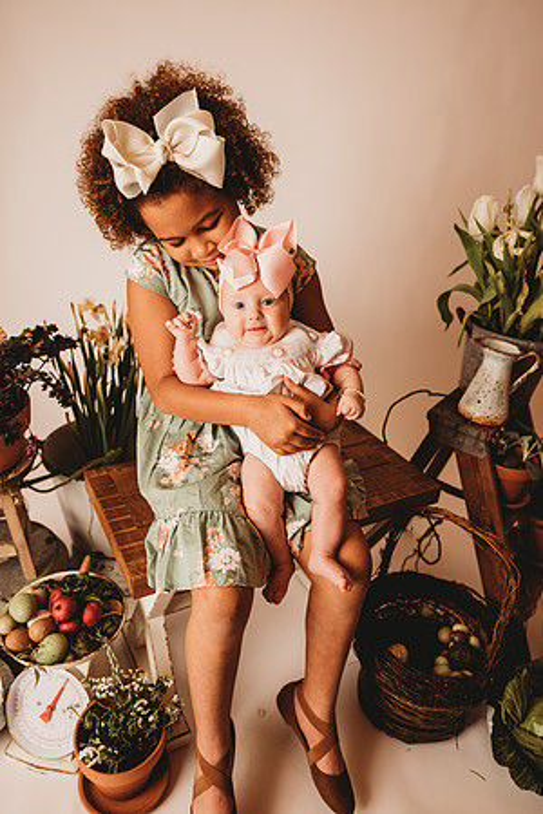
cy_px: 407
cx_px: 272
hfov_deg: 53.1
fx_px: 543
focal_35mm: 24
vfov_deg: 73.7
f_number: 2.5
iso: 100
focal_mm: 24
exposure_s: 1/160
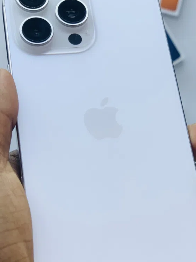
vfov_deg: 20.6
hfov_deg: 15.6
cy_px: 146
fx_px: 717
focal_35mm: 95
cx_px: 86
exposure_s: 1/100
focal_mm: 6
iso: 20
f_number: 2.4
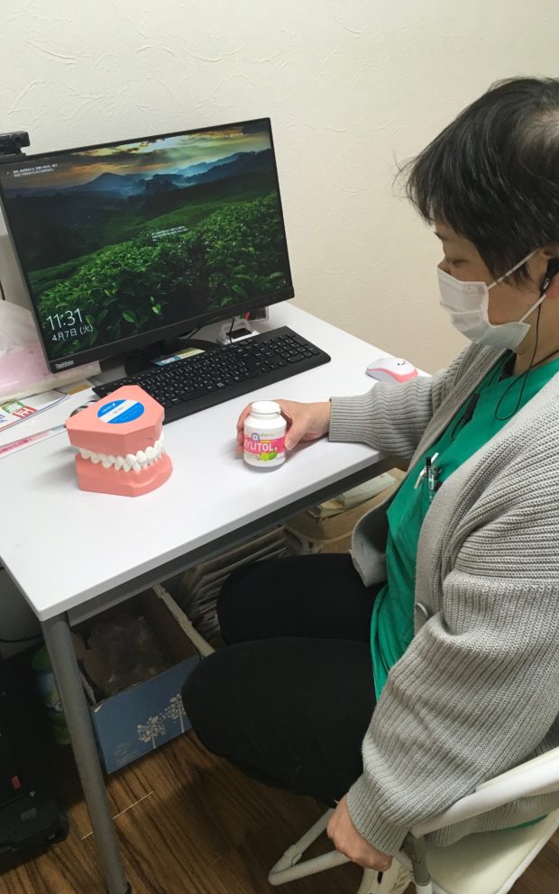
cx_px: 316
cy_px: 449
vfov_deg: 61.2
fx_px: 756
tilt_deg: -32.9
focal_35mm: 31
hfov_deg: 40.5
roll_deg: +0.1
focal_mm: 4.15
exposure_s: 1/30
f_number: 2.2
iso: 40
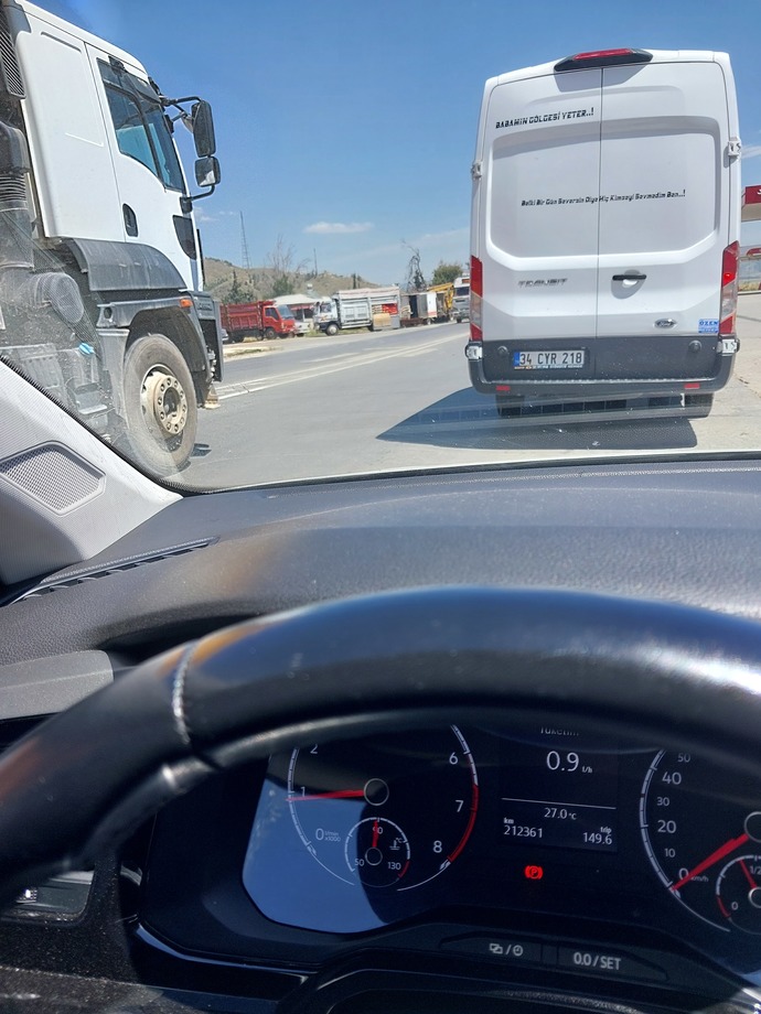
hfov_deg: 46.8
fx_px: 879
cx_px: 380
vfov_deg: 60.0
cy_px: 507
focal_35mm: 30
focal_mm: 4.6
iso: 20
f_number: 1.8
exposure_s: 1/302
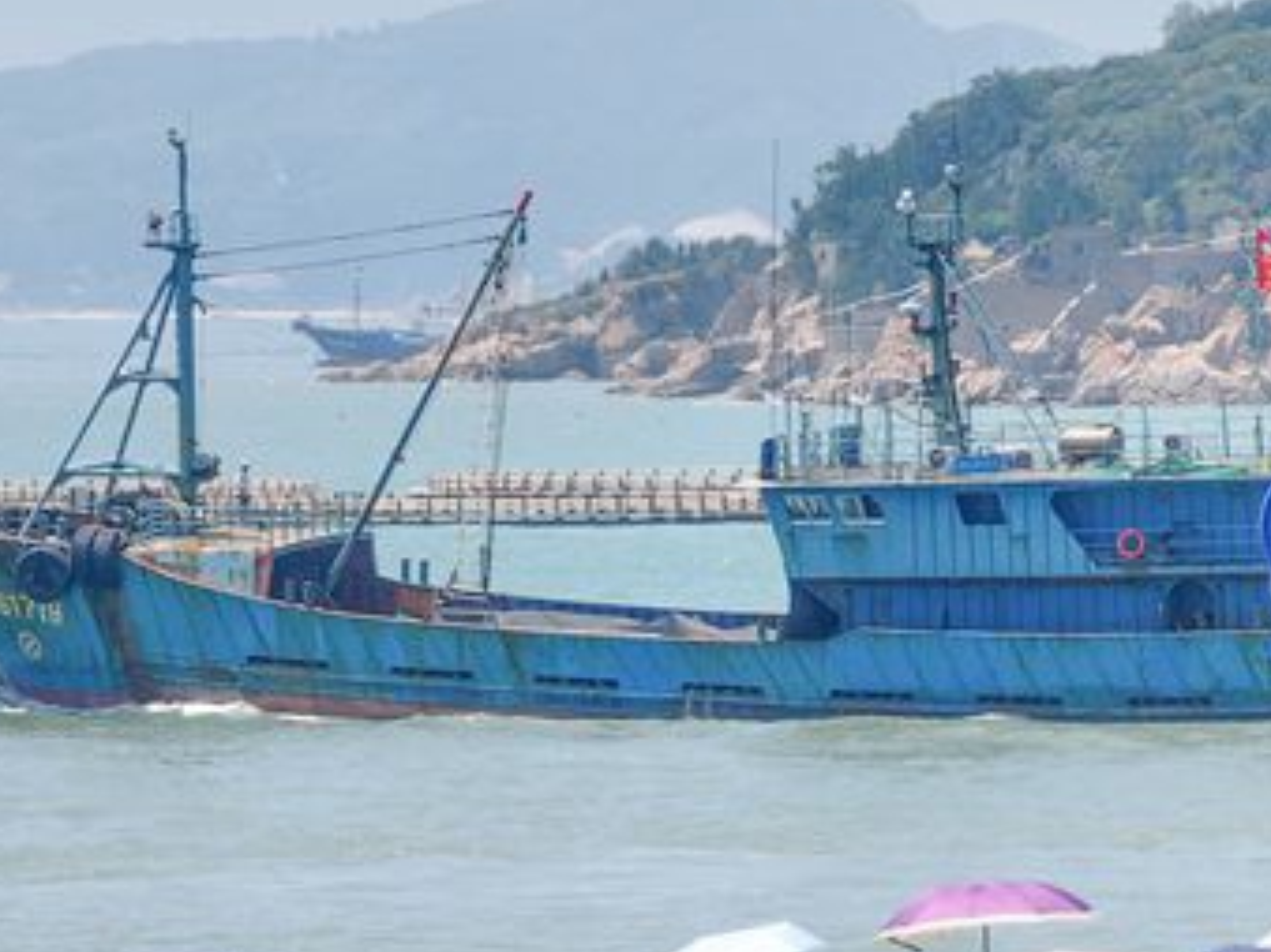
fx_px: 14388
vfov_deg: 3.8
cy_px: 783
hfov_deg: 5.1
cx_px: 934
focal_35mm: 392
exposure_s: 1/640
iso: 100
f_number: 3.4
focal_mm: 30.71
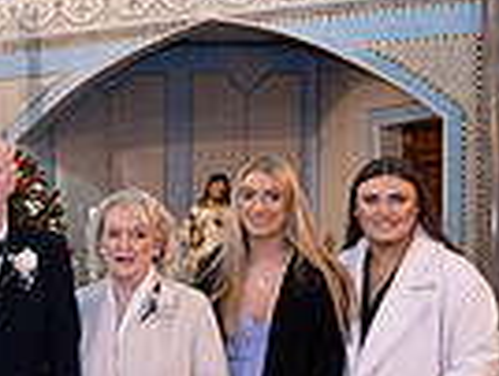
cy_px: 337
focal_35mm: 112
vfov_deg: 13.2
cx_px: -335
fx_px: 1617
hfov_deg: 15.6
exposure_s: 1/160
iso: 1000
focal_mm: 27
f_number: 3.5
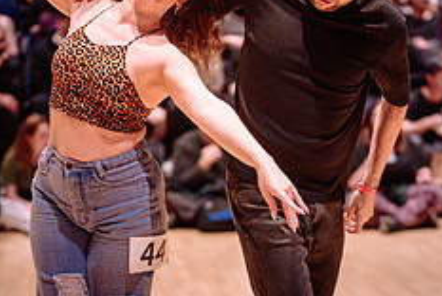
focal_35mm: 148
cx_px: 282
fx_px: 1819
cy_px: 260
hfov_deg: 13.8
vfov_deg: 9.3
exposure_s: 1/320
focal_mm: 50
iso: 1600
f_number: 1.2
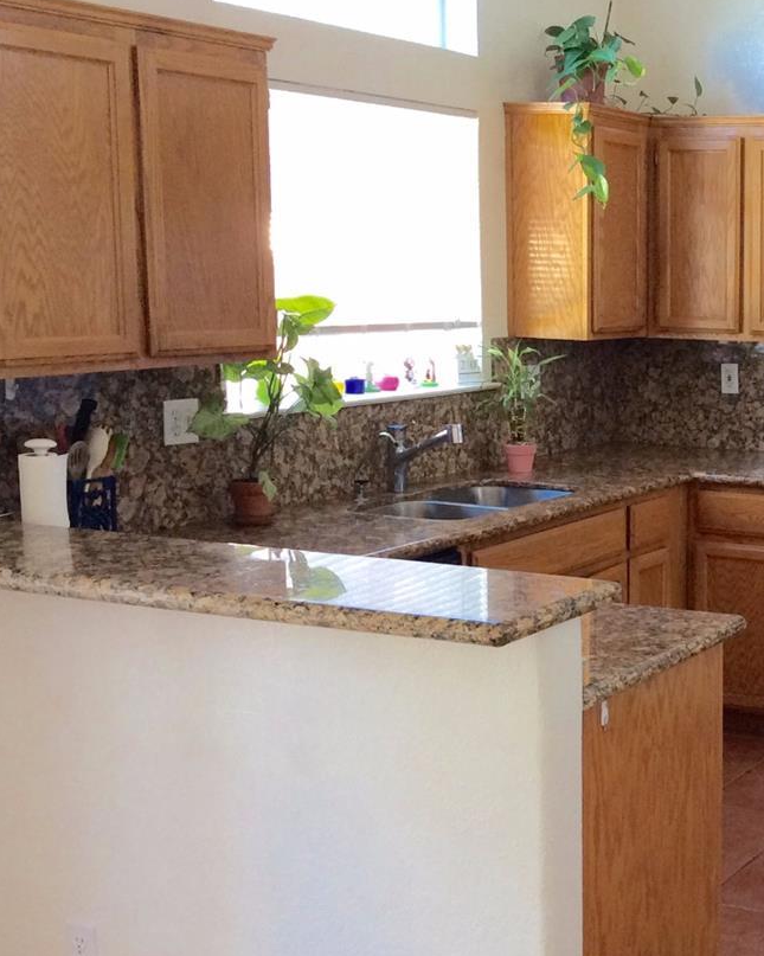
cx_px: 828
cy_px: 525
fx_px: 1640
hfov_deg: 24.6
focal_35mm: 58
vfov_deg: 32.5
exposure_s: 1/24
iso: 64
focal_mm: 3.3
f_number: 2.4
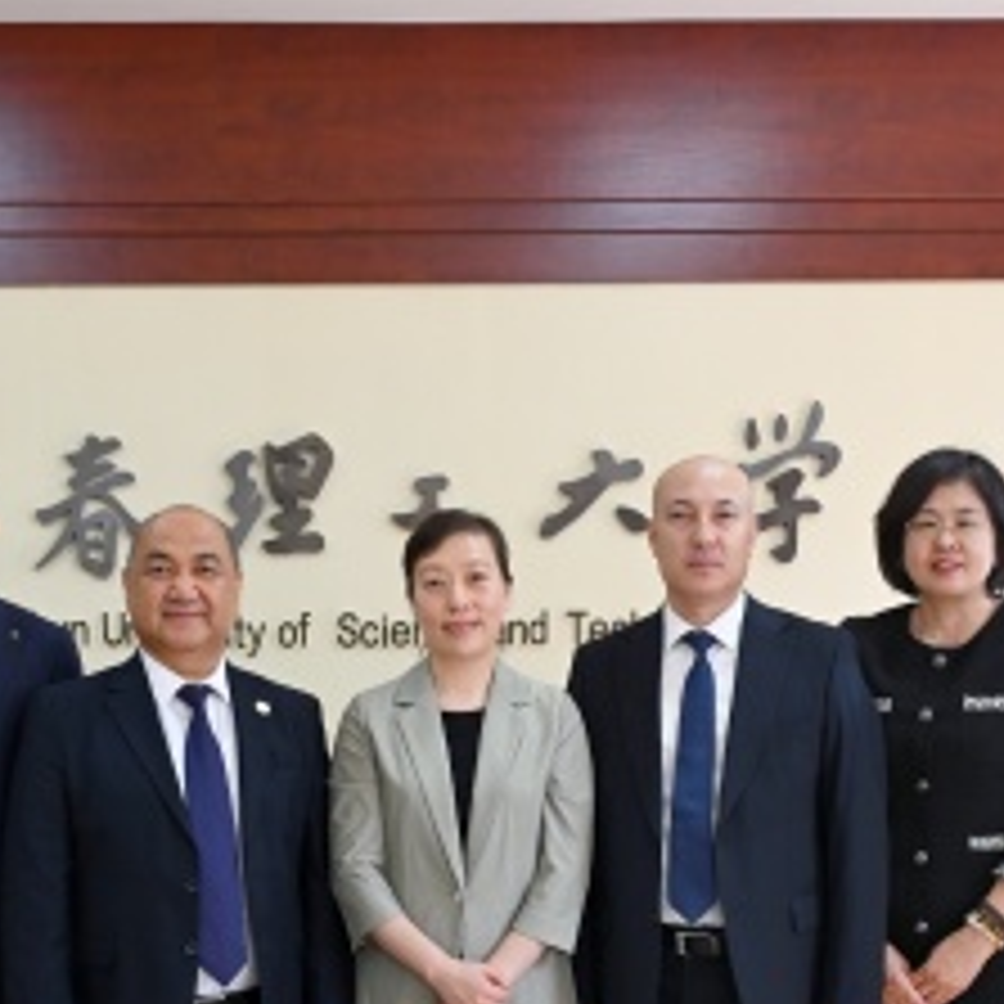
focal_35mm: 72
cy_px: 860
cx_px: 378
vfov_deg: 23.4
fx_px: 2367
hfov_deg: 23.9
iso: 1000
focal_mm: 31.5
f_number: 5.6
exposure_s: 1/125
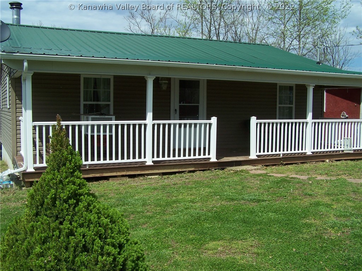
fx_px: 397
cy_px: 136
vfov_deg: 37.7
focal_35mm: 38
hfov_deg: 49.0
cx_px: 181
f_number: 4
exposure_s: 1/1000
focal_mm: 6.3
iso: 80
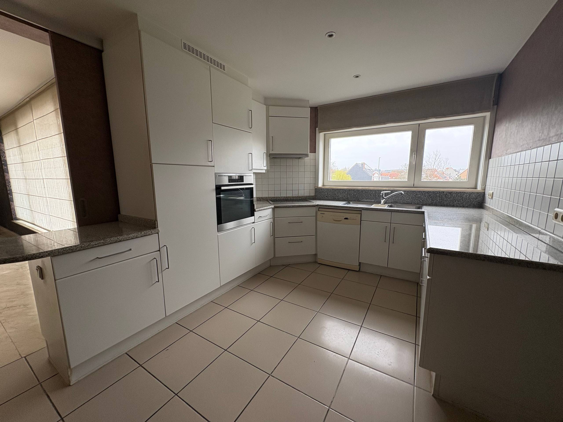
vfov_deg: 85.7
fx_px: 228
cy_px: 211
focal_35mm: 14
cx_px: 282
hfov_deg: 102.1
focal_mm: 2.22
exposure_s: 1/118
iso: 125
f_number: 2.2
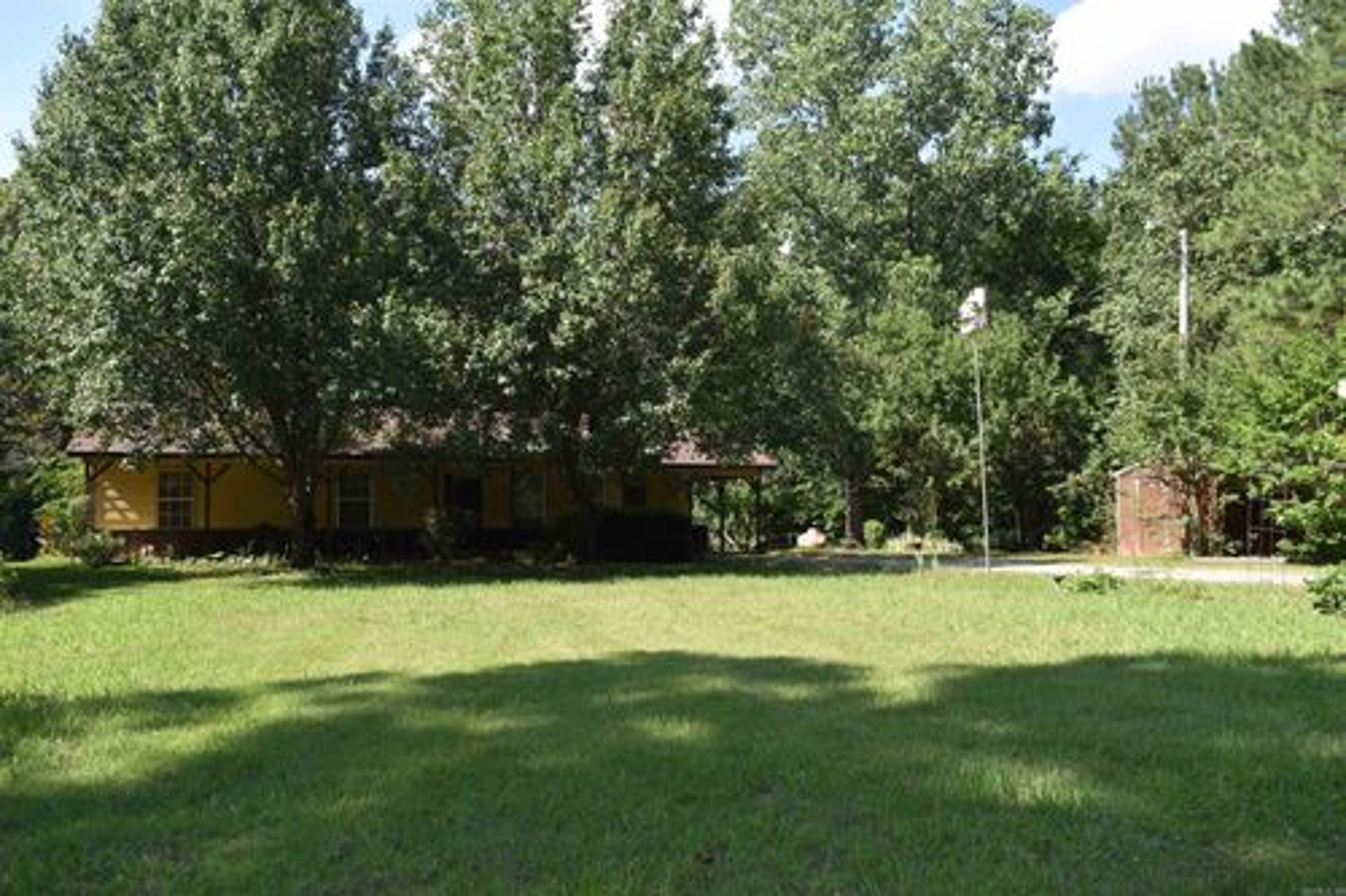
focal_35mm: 32
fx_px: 1177
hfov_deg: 59.5
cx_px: 673
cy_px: 448
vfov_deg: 41.7
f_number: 6.3
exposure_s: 1/160
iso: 100
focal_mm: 21
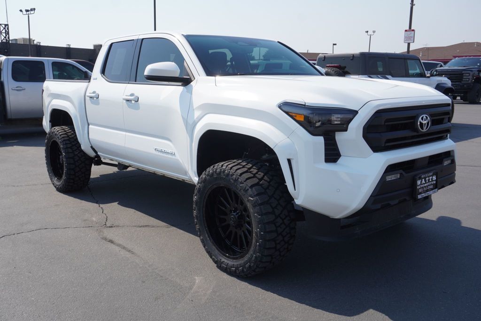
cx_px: 240
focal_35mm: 34
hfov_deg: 55.1
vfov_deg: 38.4
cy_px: 160
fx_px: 461
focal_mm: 23
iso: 100
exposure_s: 1/250
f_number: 8
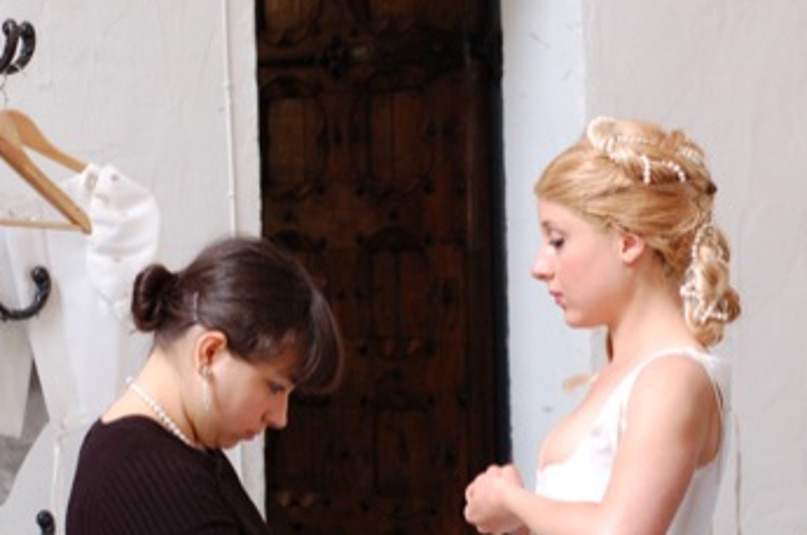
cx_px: 491
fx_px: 3112
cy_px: 368
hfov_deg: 14.8
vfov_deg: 9.8
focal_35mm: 139
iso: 800
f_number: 3.5
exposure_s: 1/50
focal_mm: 50
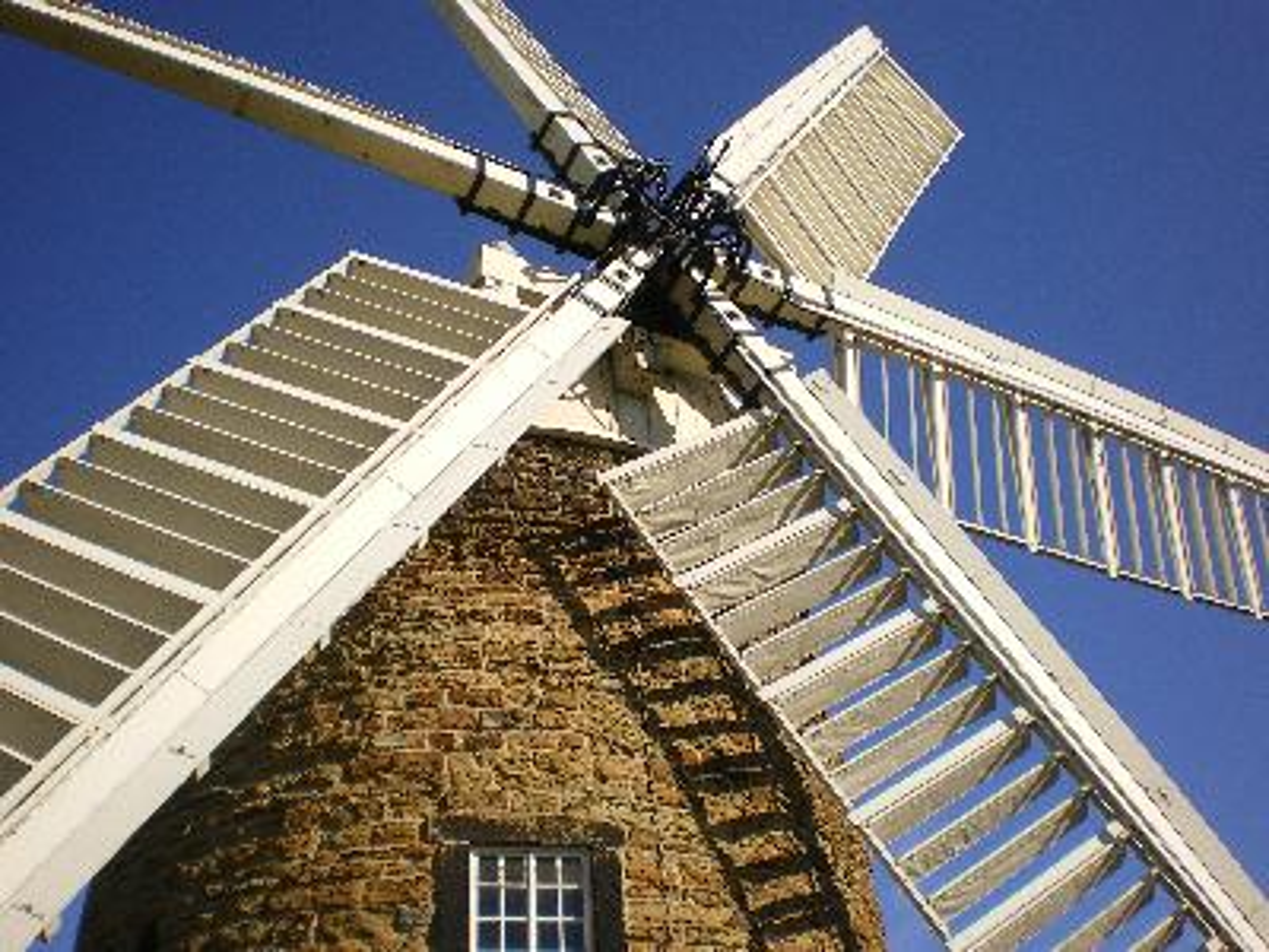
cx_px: 634
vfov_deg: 39.7
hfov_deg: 51.4
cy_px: 476
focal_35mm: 36
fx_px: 1320
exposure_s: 1/500
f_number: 4.6
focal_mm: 6.3
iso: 50
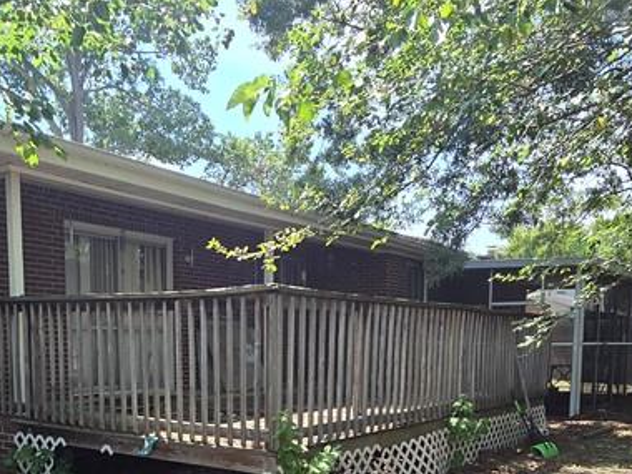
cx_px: 304
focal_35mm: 35
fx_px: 639
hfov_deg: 52.6
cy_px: 422
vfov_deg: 38.1
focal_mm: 2.2
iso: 50
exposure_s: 1/485
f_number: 2.2
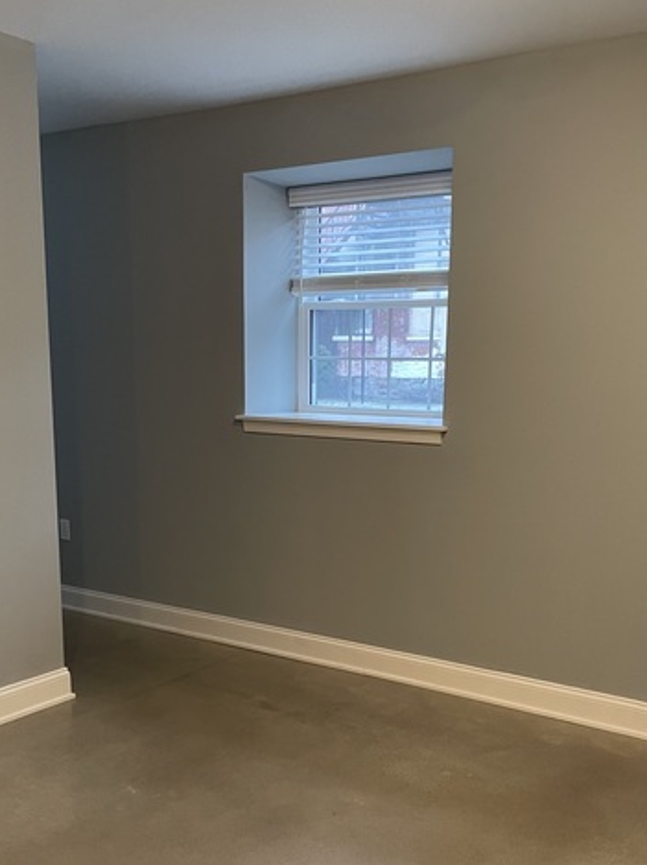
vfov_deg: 49.6
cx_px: 326
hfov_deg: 38.6
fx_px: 923
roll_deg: +0.1
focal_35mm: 37
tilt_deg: -12.1
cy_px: 552
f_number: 1.6
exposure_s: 1/60
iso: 320
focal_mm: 4.2
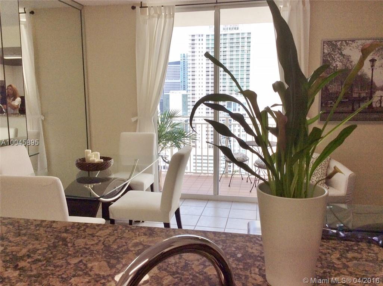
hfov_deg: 56.9
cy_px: 143
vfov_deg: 44.0
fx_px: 353
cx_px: 192
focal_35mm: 32
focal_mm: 3.3
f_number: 2.4
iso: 32
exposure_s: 1/204
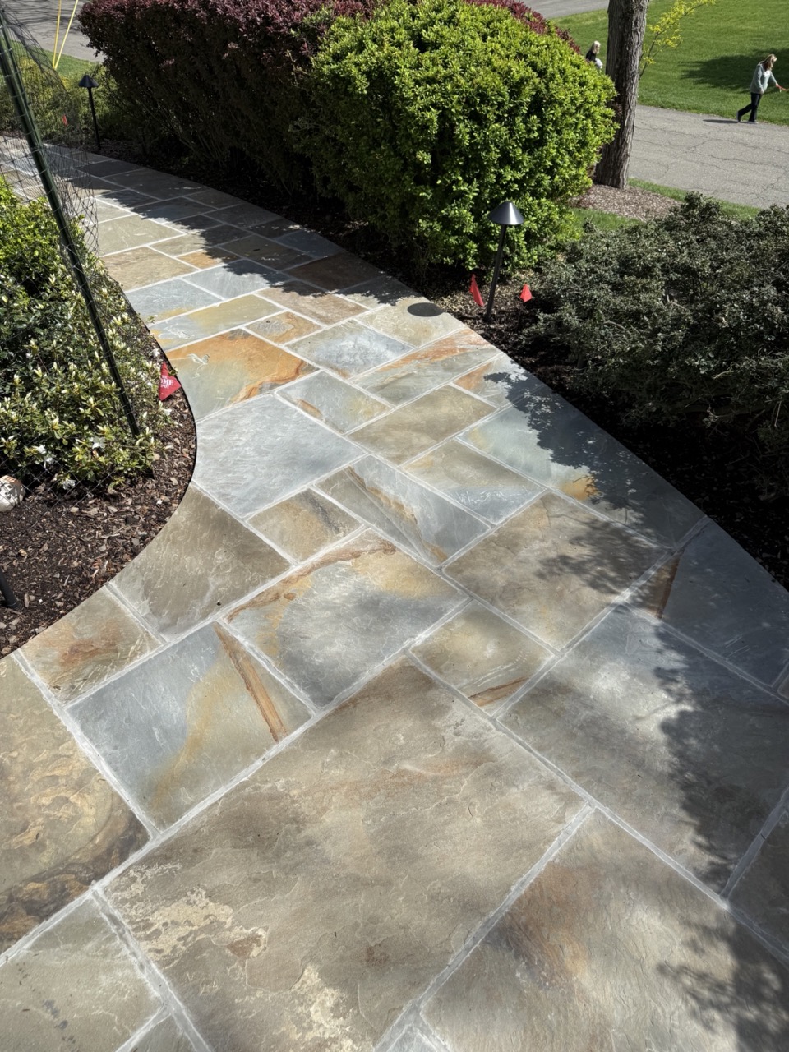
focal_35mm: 24
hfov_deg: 56.8
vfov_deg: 71.6
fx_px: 729
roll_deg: -1.5
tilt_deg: -41.2
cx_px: 394
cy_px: 526
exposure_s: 1/5319
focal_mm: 6.76
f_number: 1.78
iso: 80
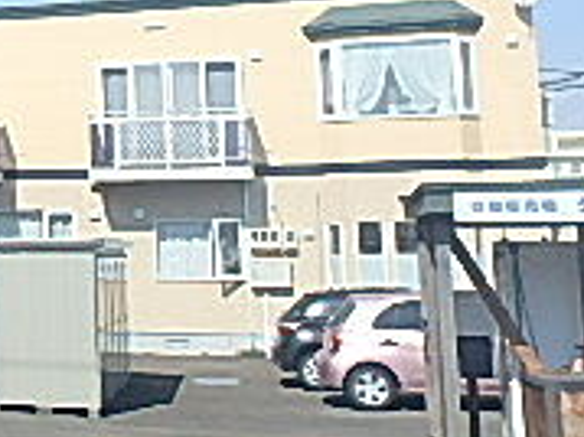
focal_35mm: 75
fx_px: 1264
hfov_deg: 21.2
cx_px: -336
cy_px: 101
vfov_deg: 19.5
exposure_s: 1/1000
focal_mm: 3.7
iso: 125
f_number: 3.5
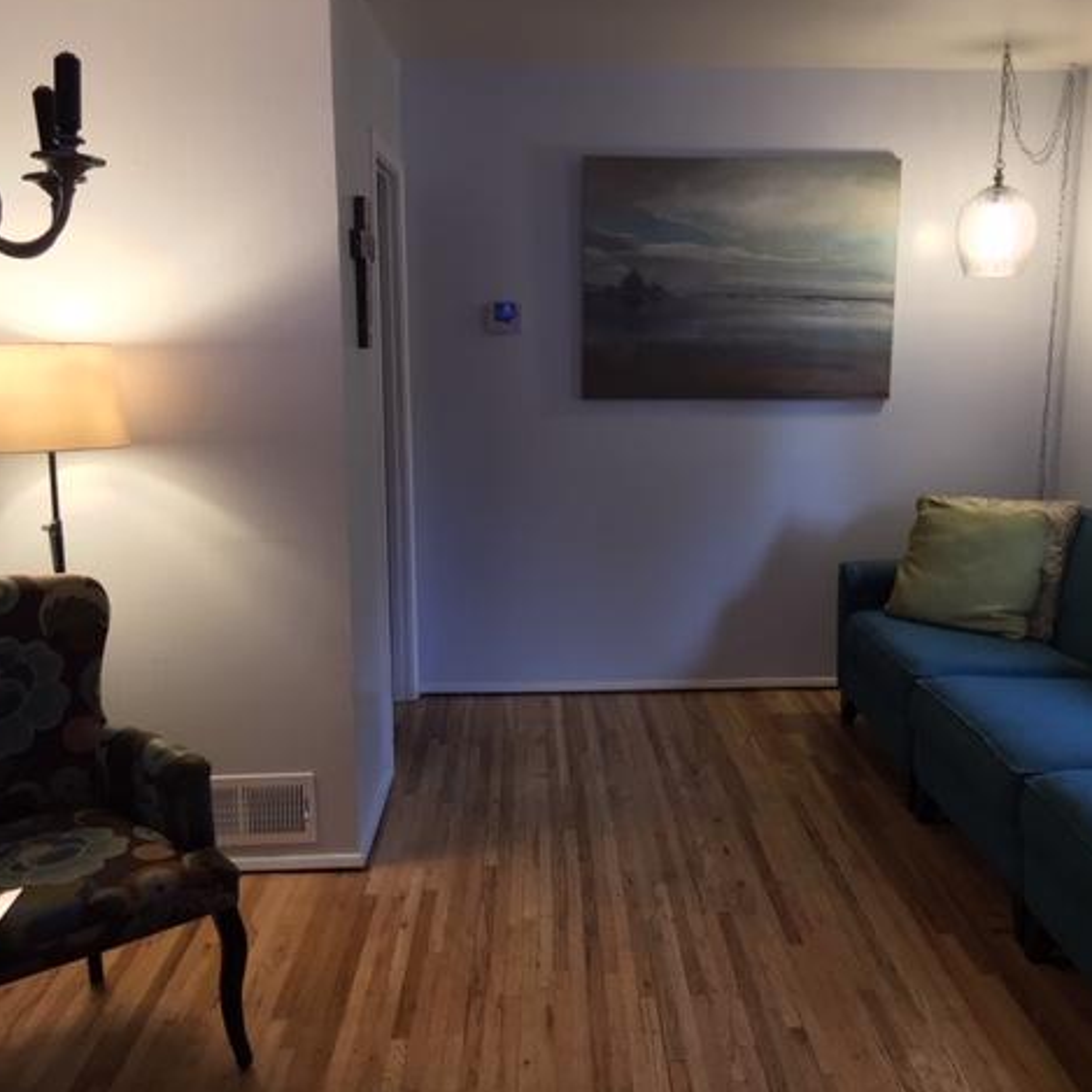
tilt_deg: -9.8
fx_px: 1249
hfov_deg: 47.0
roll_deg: +0.0
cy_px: 543
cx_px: 633
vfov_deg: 47.2
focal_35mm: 35
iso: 100
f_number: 2.2
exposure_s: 1/30
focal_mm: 4.15
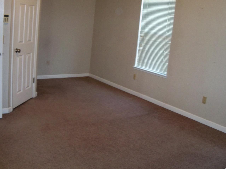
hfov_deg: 45.8
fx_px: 268
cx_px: 110
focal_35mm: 41
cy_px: 73
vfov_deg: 35.1
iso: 200
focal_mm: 6.2
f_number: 3.5
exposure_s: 1/30
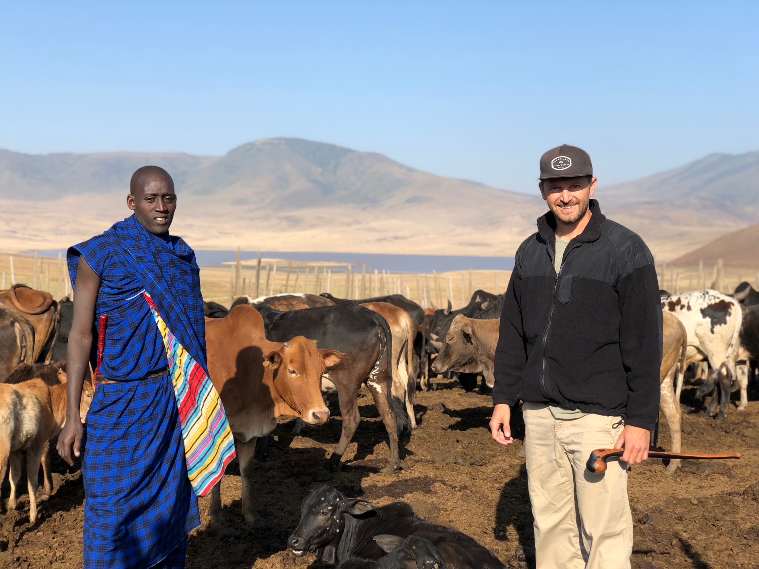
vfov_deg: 28.0
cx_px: 380
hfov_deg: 36.8
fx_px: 1140
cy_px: 284
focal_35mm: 52
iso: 16
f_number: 2.4
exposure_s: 1/787
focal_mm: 6
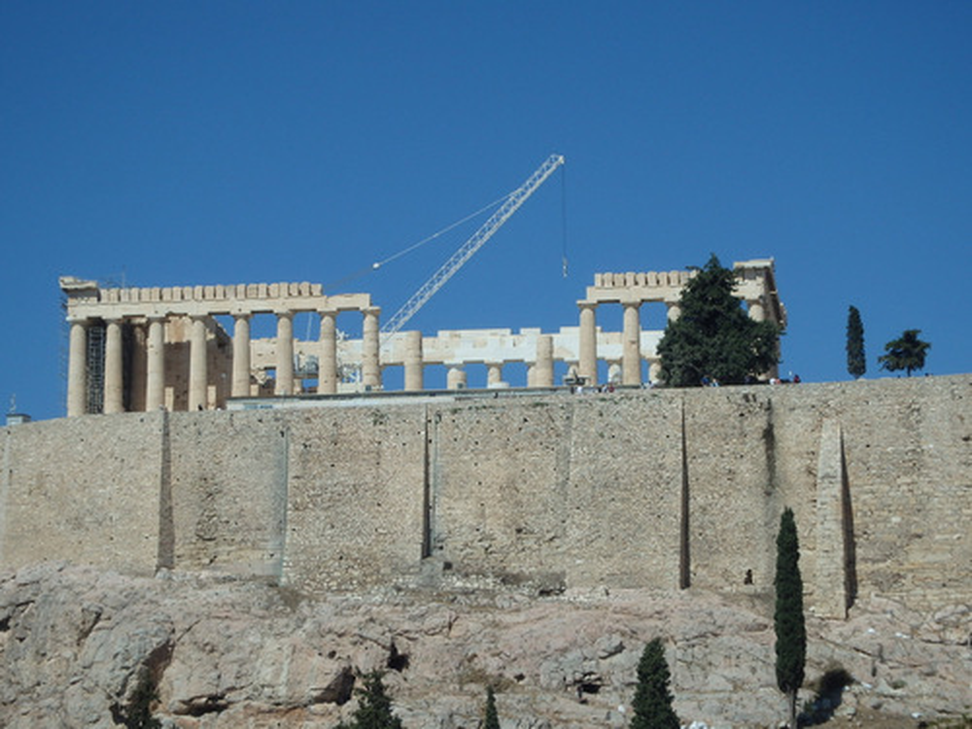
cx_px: 486
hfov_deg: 16.7
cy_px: 364
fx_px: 3313
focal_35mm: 118
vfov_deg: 12.6
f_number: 5.5
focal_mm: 21.2
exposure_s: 1/800
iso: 125
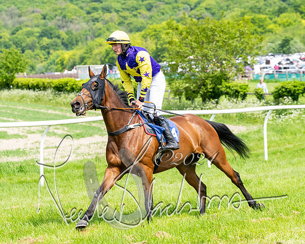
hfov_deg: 13.0
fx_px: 1334
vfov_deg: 10.4
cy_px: 105
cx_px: 152
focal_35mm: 148
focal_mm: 98
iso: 400
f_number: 5
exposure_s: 1/2000
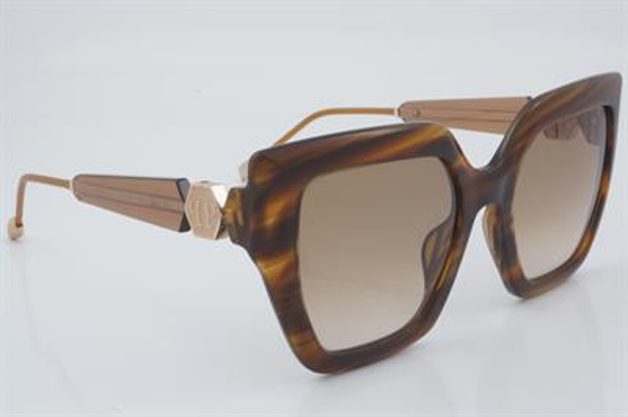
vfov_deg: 18.2
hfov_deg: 27.0
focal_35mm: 75
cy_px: 208
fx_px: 1307
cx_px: 314
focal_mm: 50
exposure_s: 1/3
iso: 100
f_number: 32
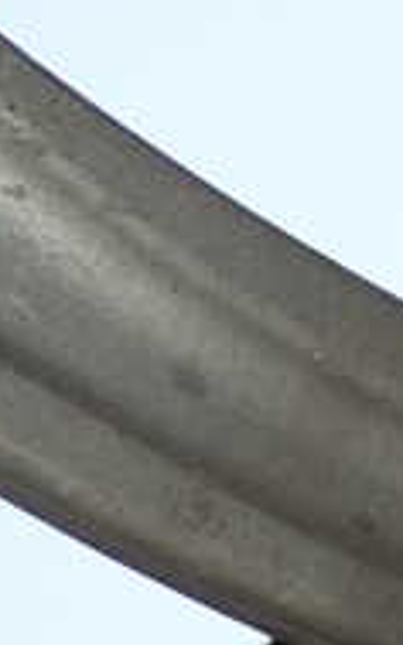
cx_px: 55
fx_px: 3201
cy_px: 215
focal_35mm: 182
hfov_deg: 7.2
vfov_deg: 11.5
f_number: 3.3
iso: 100
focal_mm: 9.65
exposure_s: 1/800
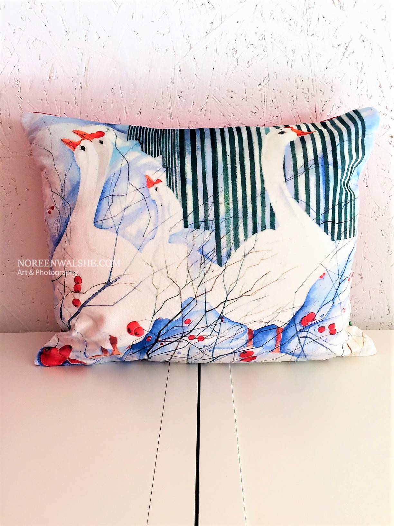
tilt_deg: -18.2
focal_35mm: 29
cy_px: 263
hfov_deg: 48.2
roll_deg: +1.2
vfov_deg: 61.7
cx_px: 197
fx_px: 440
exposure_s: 1/100
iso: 40
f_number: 2.2
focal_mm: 4.15
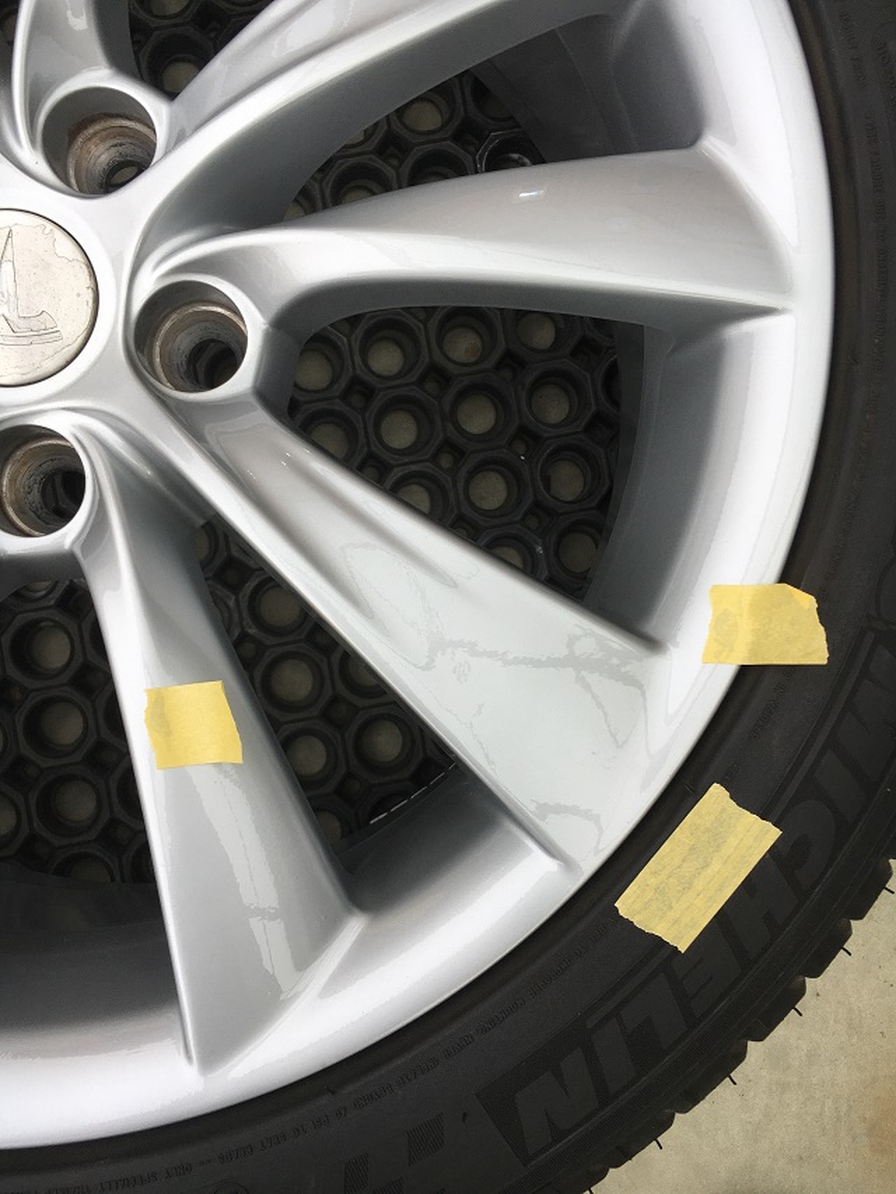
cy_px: 597
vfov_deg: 61.7
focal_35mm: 29
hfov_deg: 48.2
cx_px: 448
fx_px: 1001
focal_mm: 4.15
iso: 25
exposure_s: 1/279
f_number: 2.2
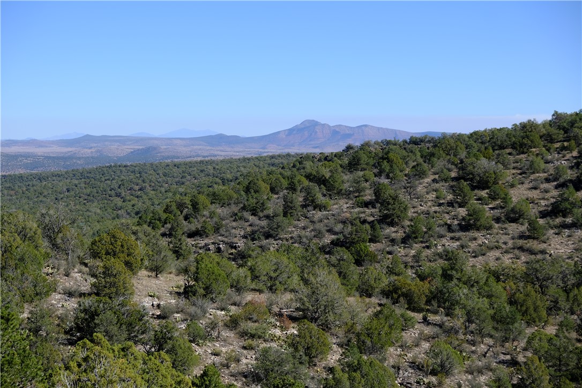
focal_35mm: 83
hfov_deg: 24.5
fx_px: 1342
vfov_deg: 16.5
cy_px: 194
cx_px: 291
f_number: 5.6
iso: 160
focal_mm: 55
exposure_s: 1/640
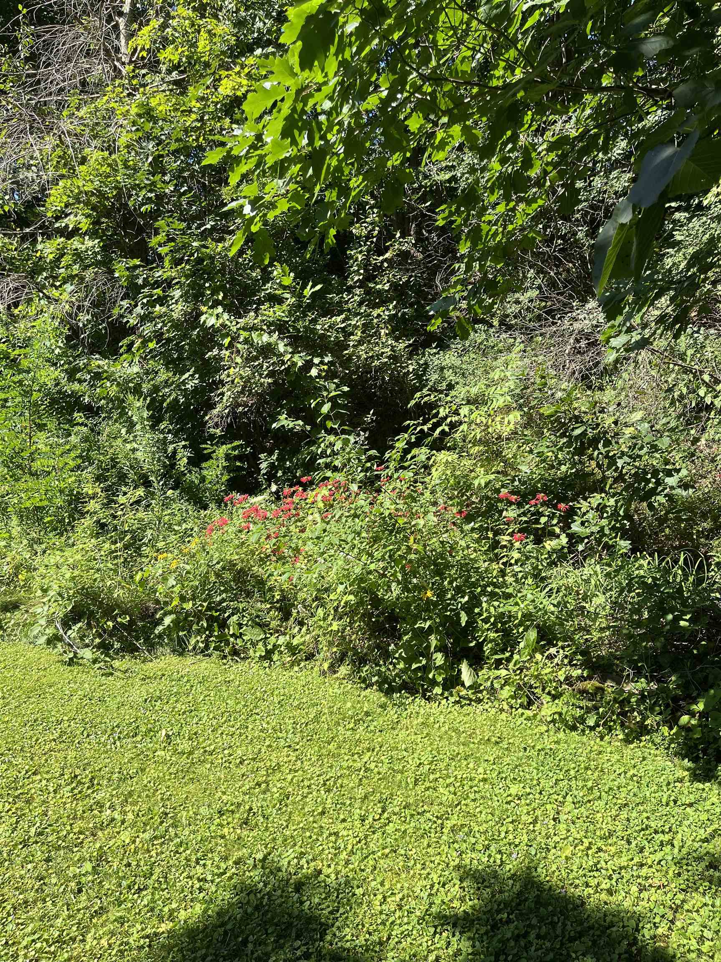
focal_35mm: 26
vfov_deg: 67.3
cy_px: 481
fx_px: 722
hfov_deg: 53.1
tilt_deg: -1.2
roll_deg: -1.9
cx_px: 360
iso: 50
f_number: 1.6
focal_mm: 5.1
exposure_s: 1/1066
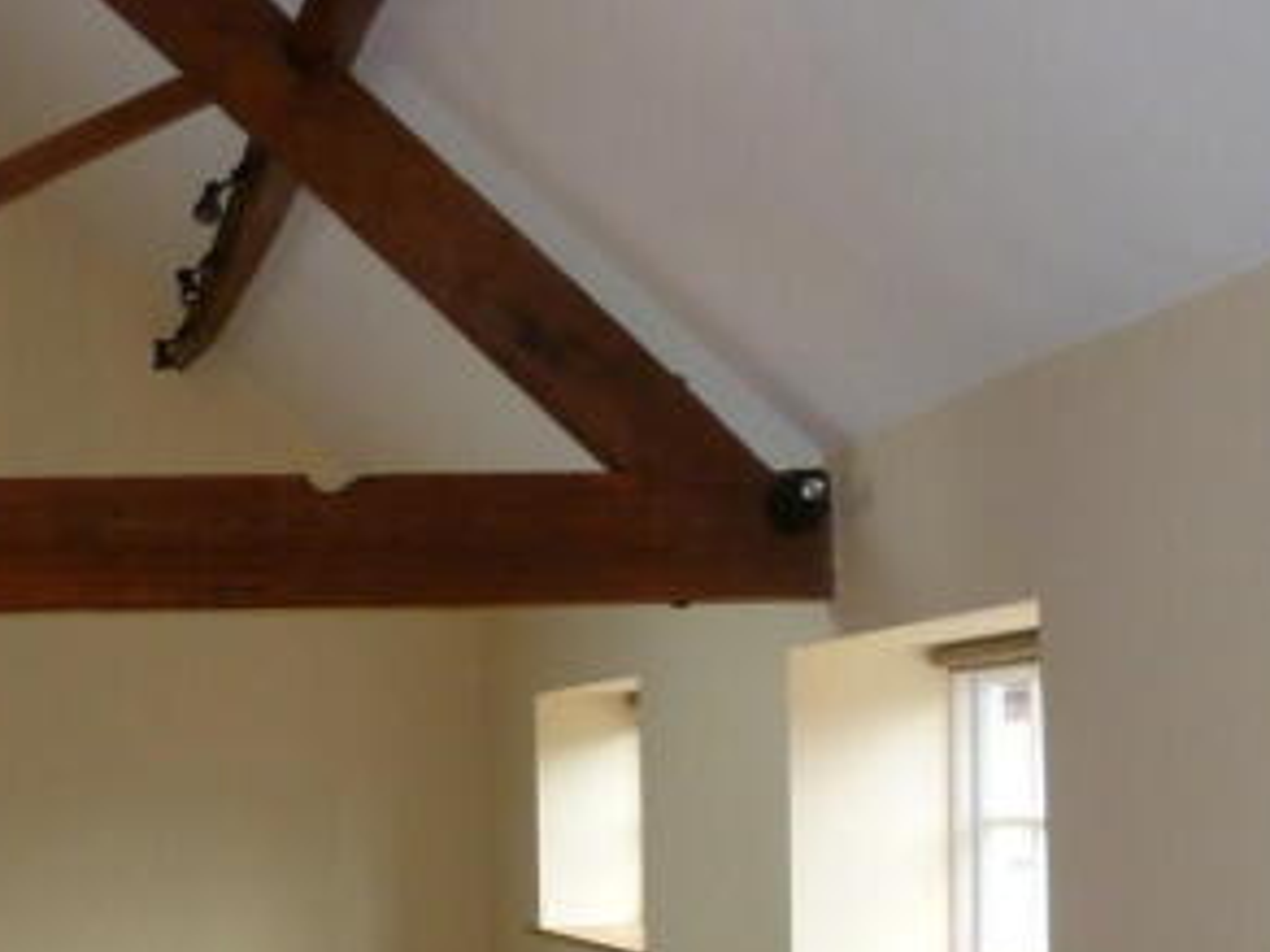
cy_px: 841
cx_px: 94
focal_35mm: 56
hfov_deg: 32.4
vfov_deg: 25.4
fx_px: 2055
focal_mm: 5
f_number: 2.8
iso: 250
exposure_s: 1/30
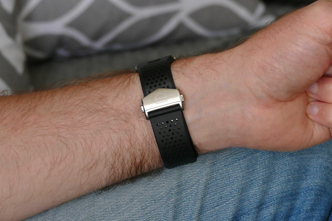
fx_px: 1568
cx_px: 166
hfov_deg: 12.1
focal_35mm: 170
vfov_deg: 8.1
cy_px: 110
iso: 1000
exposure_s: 1/100
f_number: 4.5
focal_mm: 61.93
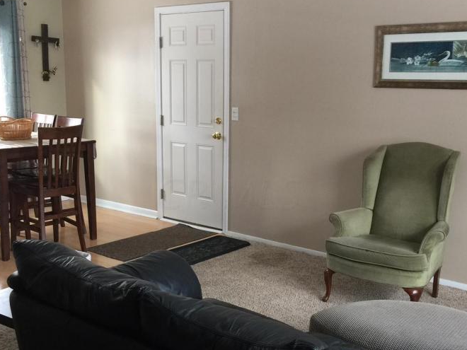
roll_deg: +0.0
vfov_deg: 32.2
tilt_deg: -11.8
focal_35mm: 45
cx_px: 228
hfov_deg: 42.1
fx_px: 607
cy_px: 194
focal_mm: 4.15
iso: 50
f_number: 2.2
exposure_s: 1/15
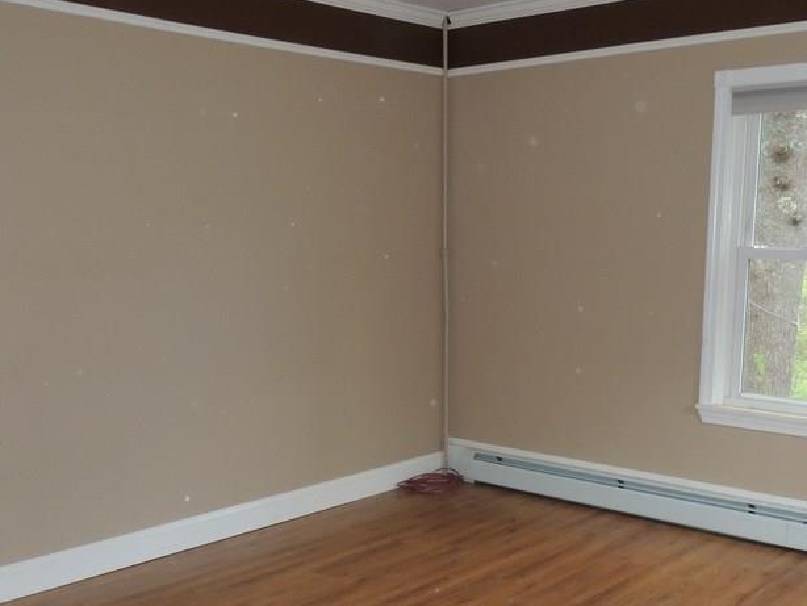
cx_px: 502
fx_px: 933
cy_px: 417
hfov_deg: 46.4
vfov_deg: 35.5
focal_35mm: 40
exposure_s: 1/30
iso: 400
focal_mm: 4.3
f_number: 7.4
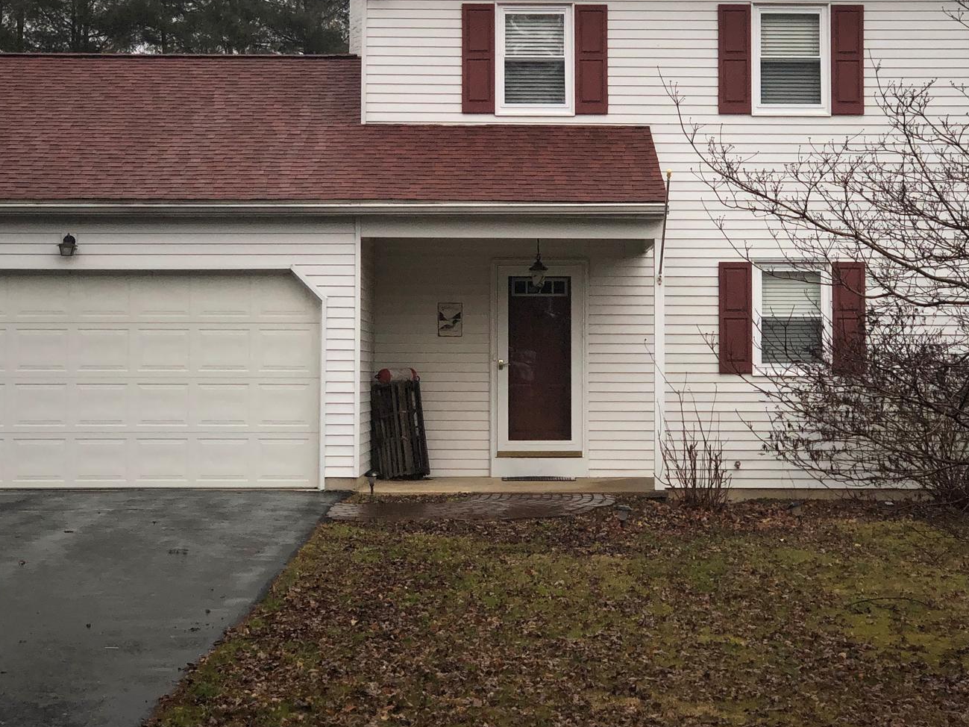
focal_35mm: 82
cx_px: 507
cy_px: 240
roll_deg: +0.2
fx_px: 2295
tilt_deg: +3.5
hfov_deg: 23.8
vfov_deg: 17.9
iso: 25
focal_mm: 6
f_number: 2.4
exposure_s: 1/120
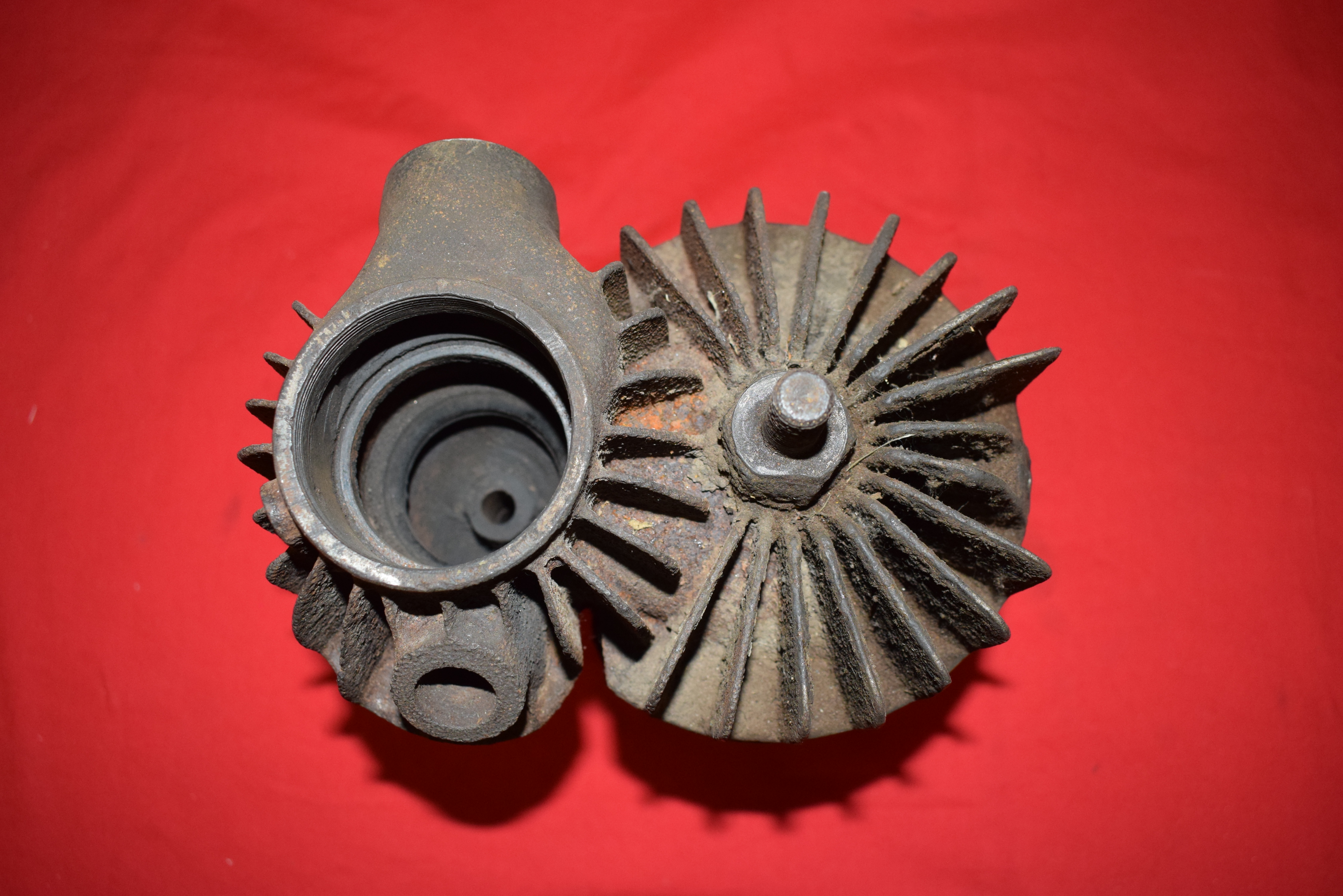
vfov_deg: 43.6
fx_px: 1119
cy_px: 448
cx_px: 672
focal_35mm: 30
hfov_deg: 61.9
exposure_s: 1/200
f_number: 5
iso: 1250
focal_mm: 20
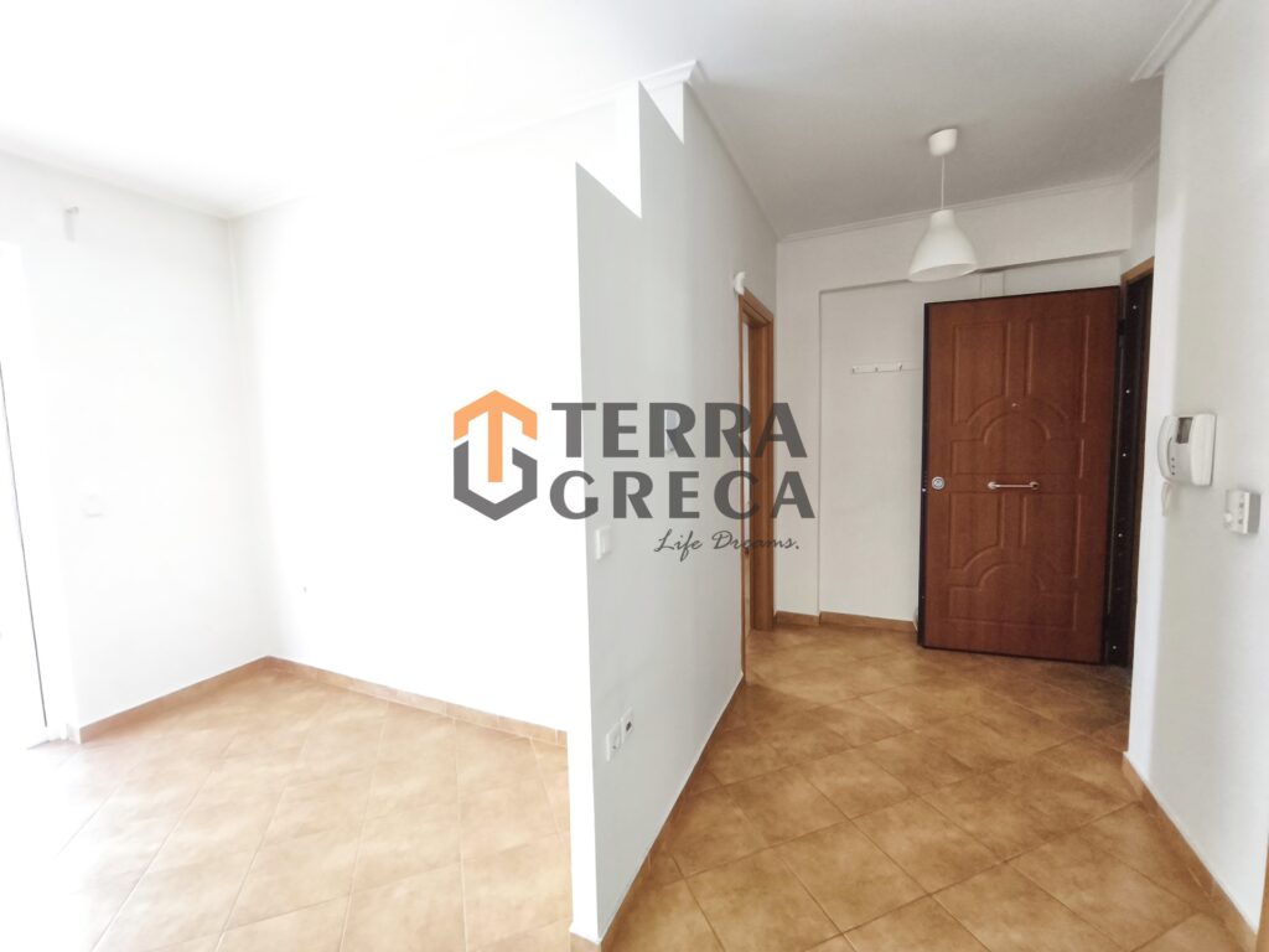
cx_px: 634
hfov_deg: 98.2
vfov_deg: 81.7
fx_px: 550
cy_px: 476
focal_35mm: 15
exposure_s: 1/25
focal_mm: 1.91
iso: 500
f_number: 2.2
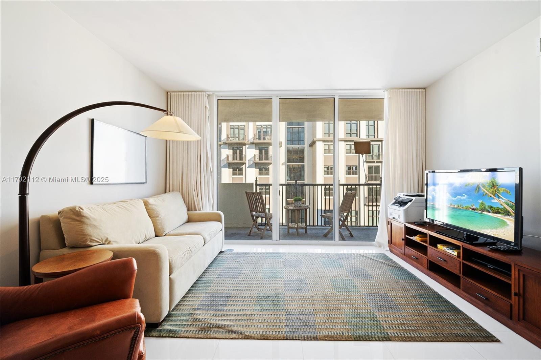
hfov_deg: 104.3
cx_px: 270
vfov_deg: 81.1
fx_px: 210
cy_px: 180
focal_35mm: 14
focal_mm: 14
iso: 200
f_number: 8
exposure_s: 1/30
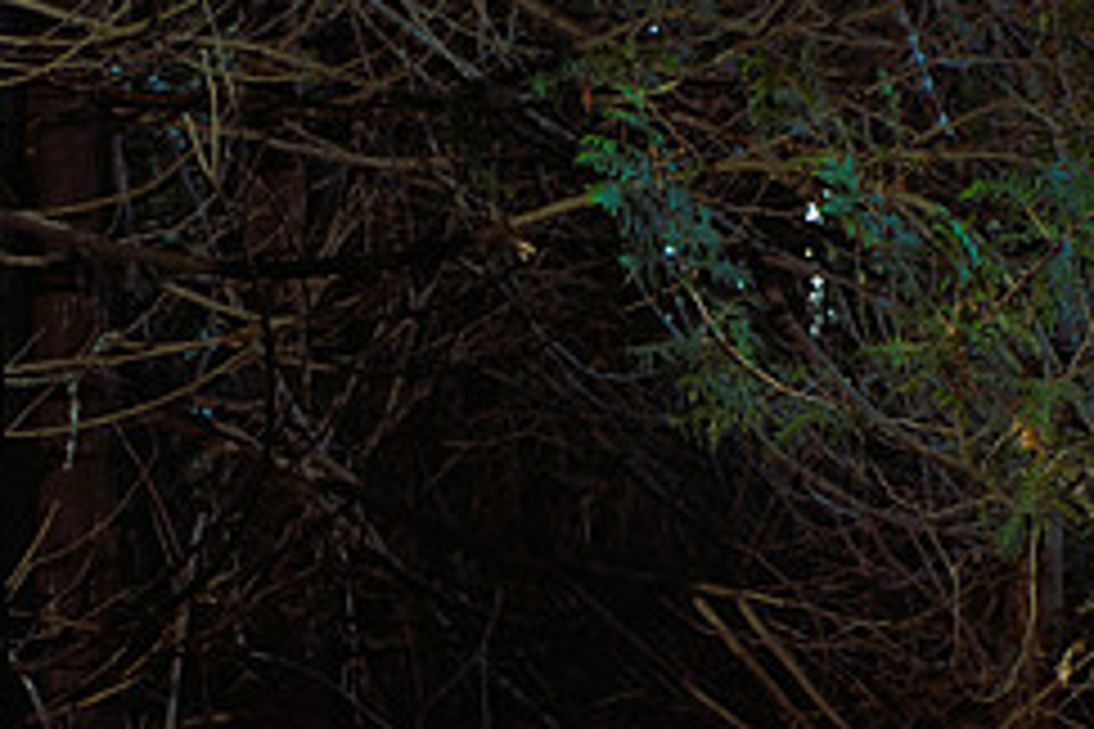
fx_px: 2613
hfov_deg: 23.6
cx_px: 446
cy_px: 628
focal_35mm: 86
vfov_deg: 15.7
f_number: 5.6
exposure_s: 1/60
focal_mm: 24
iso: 400
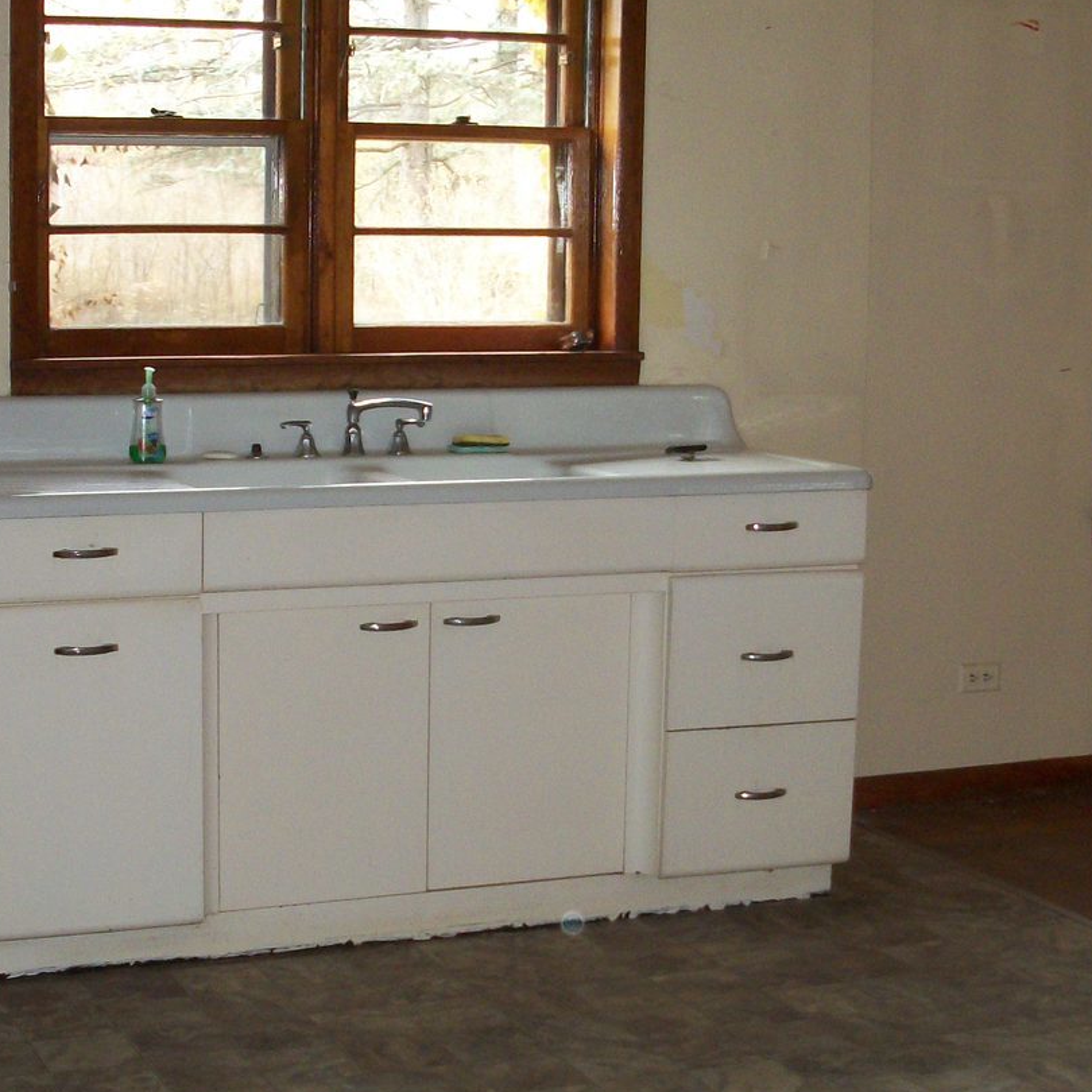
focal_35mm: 55
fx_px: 1963
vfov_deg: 31.0
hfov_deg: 31.1
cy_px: 650
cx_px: 551
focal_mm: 6.3
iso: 160
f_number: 3.1
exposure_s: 1/80
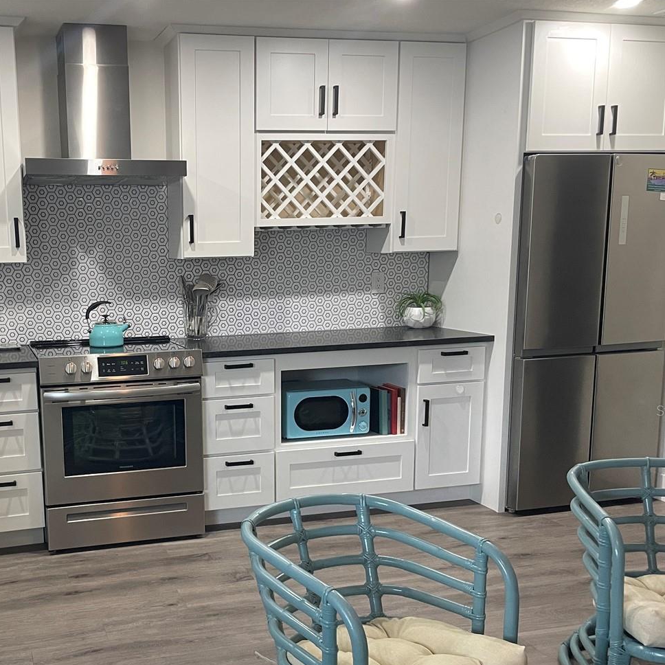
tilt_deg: -10.4
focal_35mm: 38
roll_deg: +2.2
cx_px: 172
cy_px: 410
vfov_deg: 43.6
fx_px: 826
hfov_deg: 42.6
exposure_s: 1/60
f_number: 1.6
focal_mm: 4.2
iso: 160
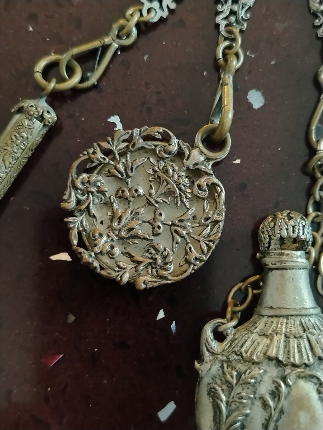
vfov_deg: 42.1
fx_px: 559
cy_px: 215
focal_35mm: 45
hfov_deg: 32.2
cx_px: 162
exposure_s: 1/24
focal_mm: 5.25
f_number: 1.75
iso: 2944
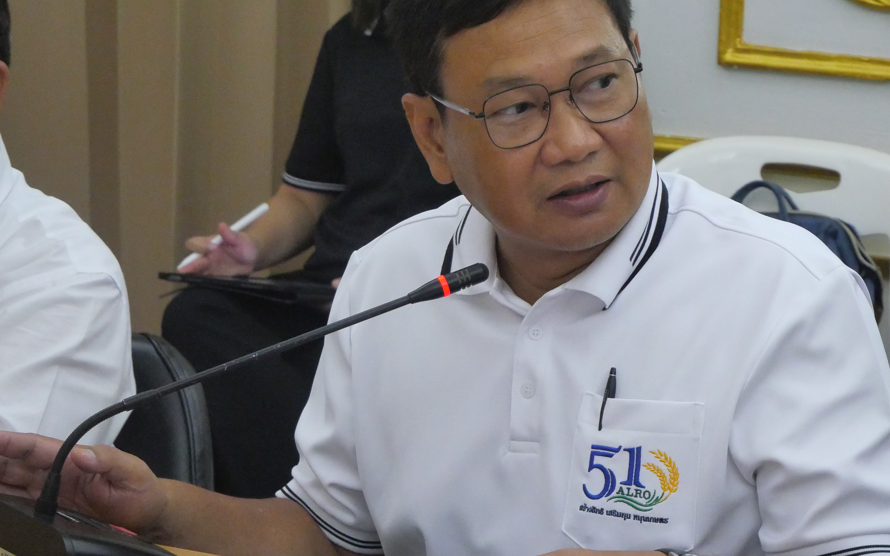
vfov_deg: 8.8
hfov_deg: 14.0
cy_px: 225
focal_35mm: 149
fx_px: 3614
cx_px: 604
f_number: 5.6
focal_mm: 47
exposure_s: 1/80
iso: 3200
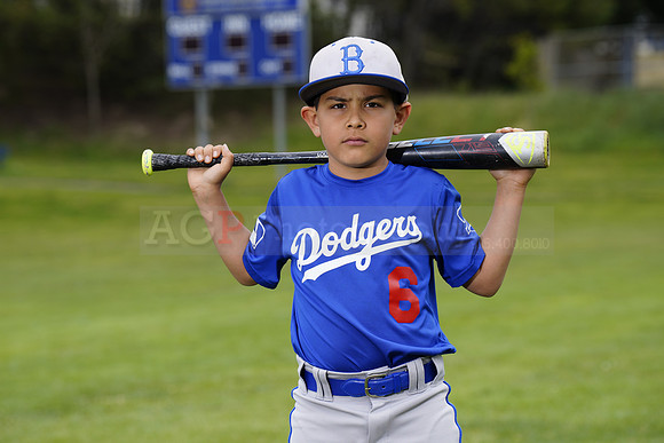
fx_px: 2915
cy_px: 222
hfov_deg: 13.0
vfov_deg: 8.7
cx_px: 332
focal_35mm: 158
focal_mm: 158
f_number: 6.3
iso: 100
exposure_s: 1/250
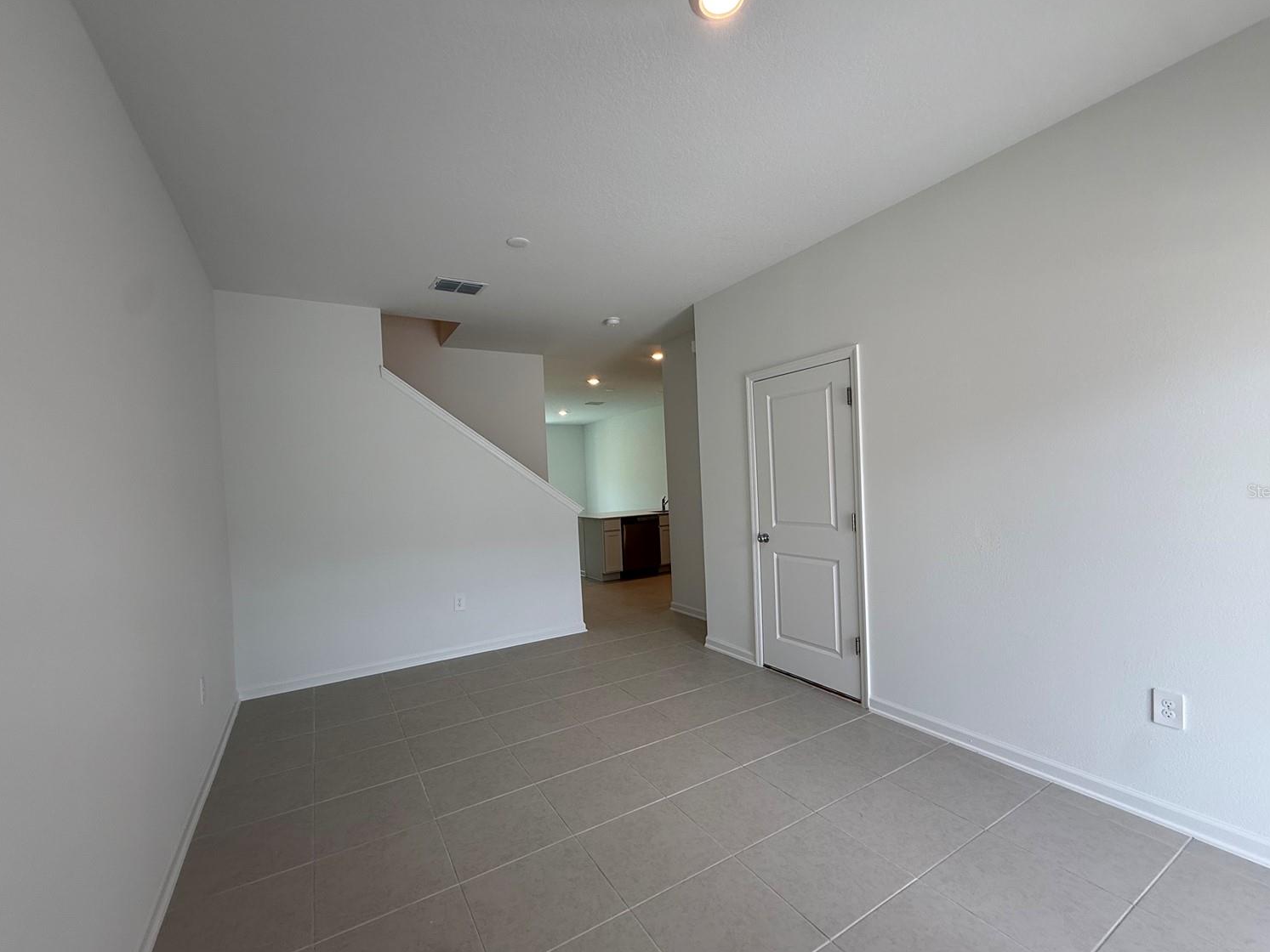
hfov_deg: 98.2
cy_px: 490
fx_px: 550
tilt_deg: -0.1
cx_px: 647
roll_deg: +2.6
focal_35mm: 15
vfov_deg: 81.7
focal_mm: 2.22
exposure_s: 1/120
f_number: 2.2
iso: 80
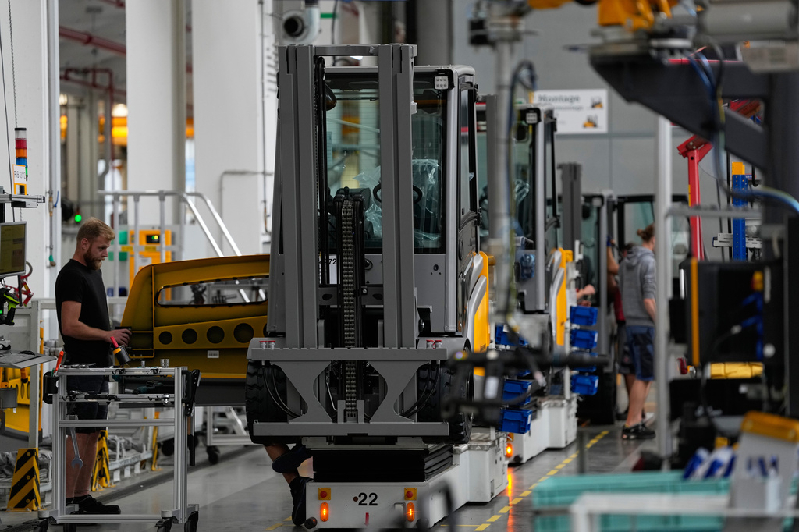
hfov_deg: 13.5
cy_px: 266
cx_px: 400
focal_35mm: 152
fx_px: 3372
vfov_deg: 9.0
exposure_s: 1/320
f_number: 2.8
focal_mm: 152
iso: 800
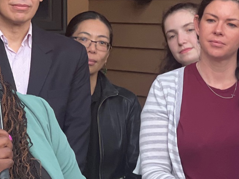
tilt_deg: -3.0
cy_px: 73
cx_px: 139
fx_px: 1699
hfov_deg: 8.0
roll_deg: -0.1
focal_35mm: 246
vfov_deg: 6.0
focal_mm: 9
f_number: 2.8
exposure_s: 1/99
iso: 200
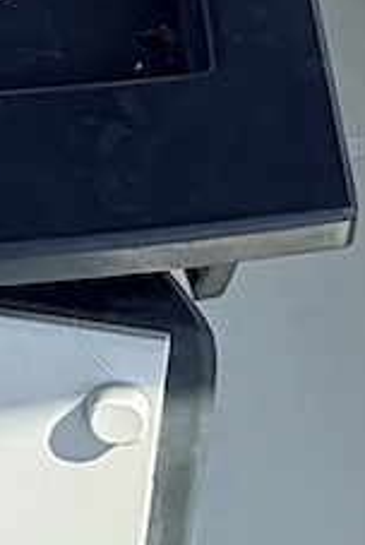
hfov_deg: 10.9
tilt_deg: -38.7
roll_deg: -1.1
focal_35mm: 123
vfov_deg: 15.4
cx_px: -118
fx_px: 1865
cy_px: -259
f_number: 2.2
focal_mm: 2.22
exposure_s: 1/1145
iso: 64
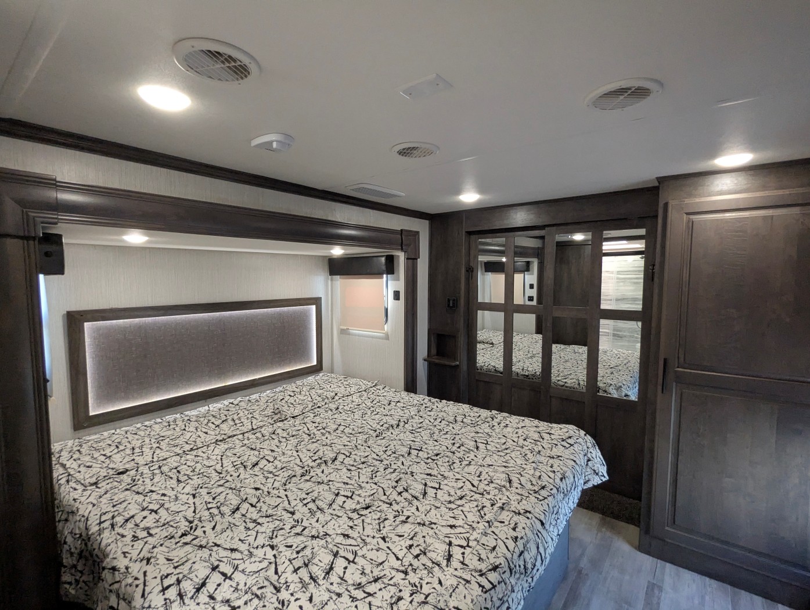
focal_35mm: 16
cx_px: 405
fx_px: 375
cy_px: 305
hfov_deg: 94.4
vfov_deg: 78.2
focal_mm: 2.35
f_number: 2.2
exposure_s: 1/100
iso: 488
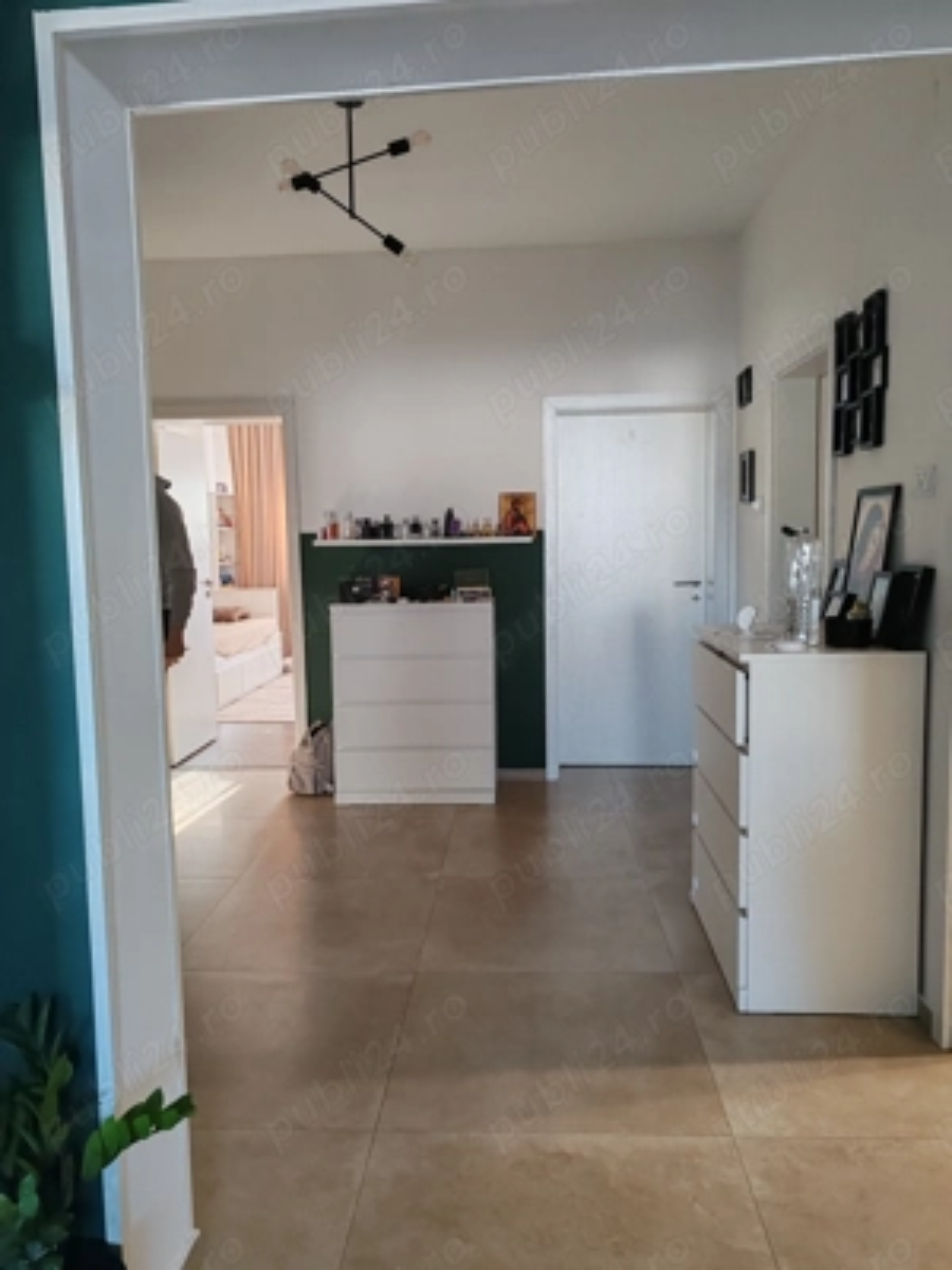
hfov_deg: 51.4
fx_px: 990
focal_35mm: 27
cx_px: 476
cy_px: 635
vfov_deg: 65.3
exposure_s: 1/50
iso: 1000
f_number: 1.9
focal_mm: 6.12
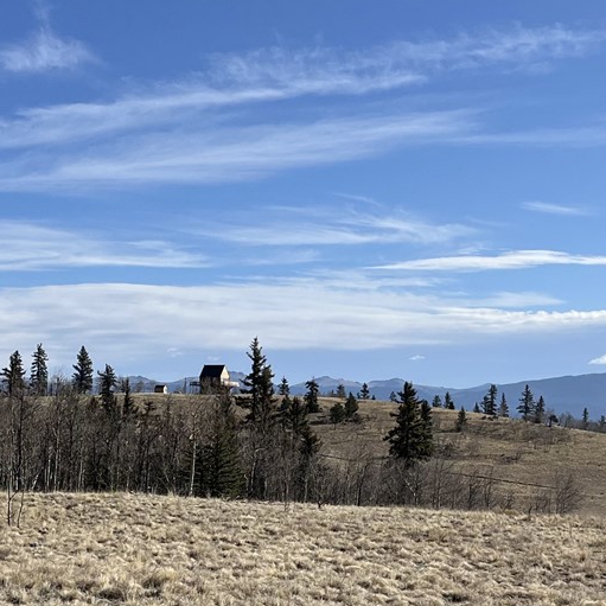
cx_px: 296
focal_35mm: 72
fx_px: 1426
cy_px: 515
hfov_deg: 24.0
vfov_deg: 23.5
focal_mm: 5.1
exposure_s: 1/5076
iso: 50
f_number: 1.6
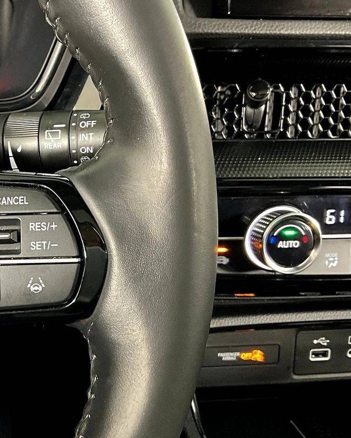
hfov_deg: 25.9
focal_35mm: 55
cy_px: 245
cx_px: -18
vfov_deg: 34.1
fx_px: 714
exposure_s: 1/50
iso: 320
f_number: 1.8
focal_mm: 3
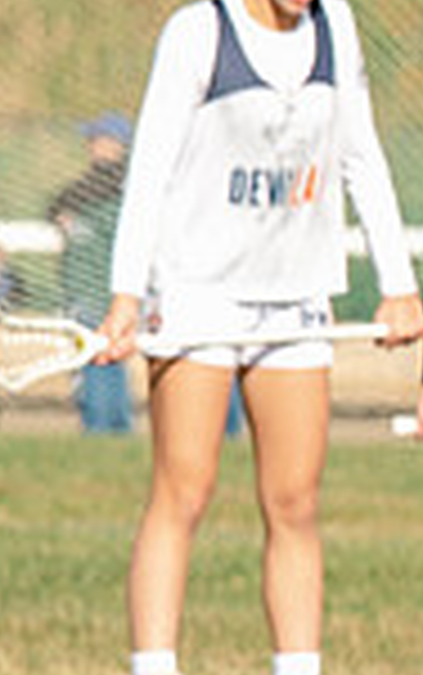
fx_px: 30799
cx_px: 1869
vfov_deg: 1.3
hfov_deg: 0.8
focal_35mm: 1673
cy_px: 516
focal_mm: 160
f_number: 5
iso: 250
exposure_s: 1/1600
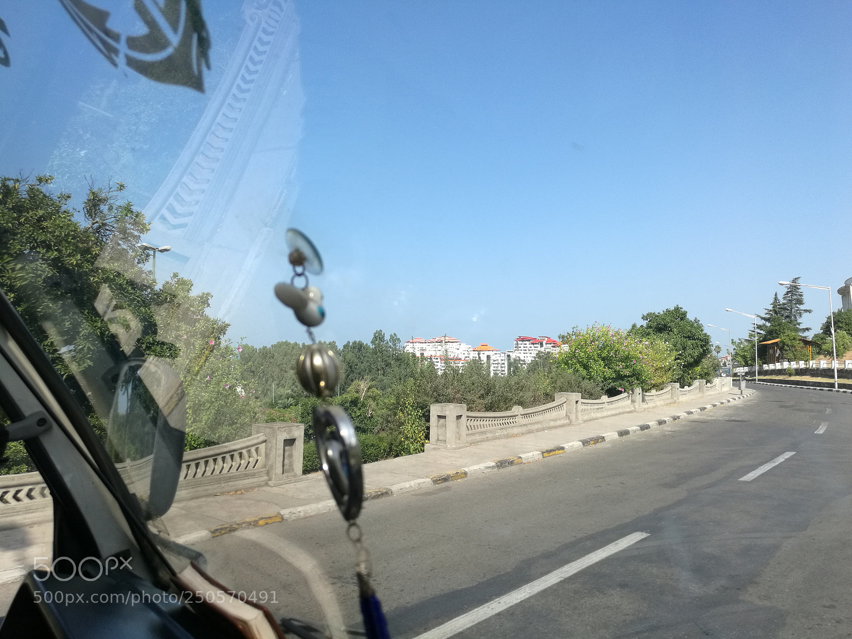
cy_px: 320
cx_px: 426
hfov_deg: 65.3
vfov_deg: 51.4
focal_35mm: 27
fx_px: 665
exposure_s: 1/674
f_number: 2
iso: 50
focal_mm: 4.04
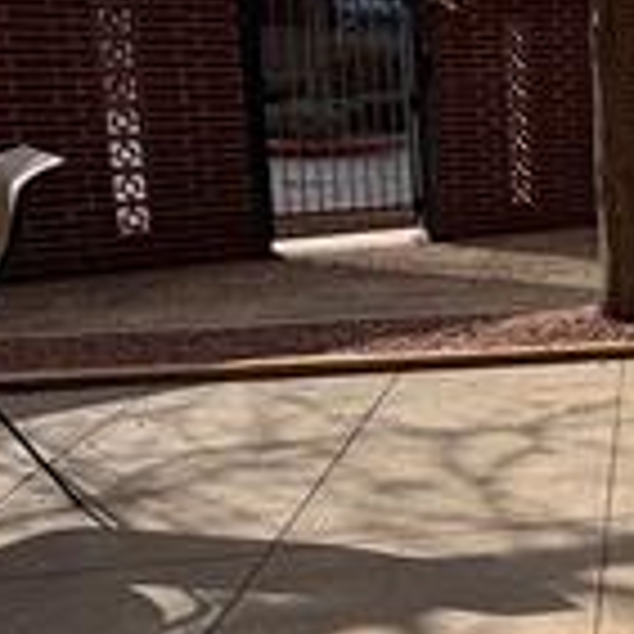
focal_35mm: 56
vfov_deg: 30.3
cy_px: 209
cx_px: 1016
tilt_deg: -5.5
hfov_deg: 23.0
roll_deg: -0.4
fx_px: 1160
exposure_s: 1/770
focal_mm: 2.22
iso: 32
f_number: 2.2
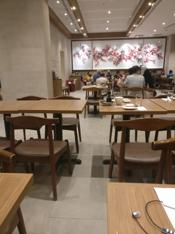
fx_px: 189
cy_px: 117
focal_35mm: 28
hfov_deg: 49.7
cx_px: 88
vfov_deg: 63.4
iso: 320
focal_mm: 4.26
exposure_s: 1/25
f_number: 2
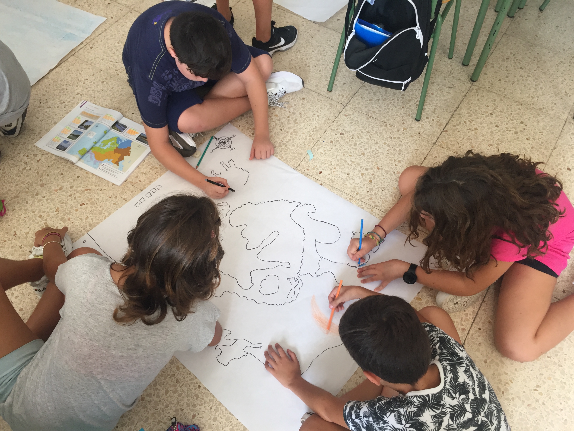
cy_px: 216
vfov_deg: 48.2
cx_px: 287
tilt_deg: -57.1
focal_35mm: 29
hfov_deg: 61.7
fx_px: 481
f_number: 2.2
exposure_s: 1/33
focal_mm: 4.15
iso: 32
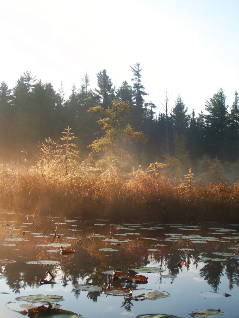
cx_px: 120
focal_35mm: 56
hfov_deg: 26.1
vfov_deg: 34.3
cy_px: 159
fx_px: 515
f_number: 3.1
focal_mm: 9.3
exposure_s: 1/640
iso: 80
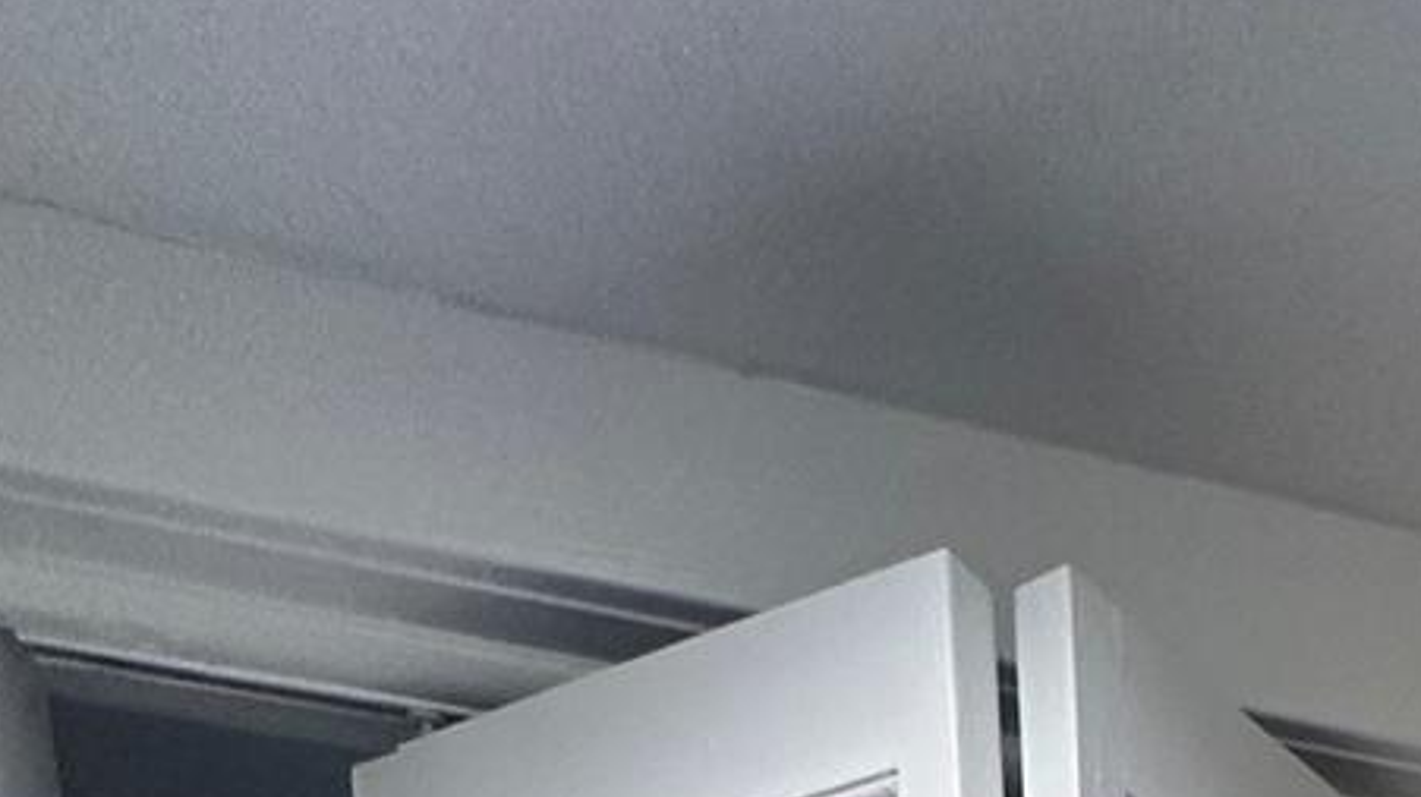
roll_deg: -0.1
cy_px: 2350
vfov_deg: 11.8
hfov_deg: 34.7
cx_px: 1541
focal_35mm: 52
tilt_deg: -10.9
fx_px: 1958
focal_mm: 2.22
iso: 250
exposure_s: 1/120
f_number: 2.2
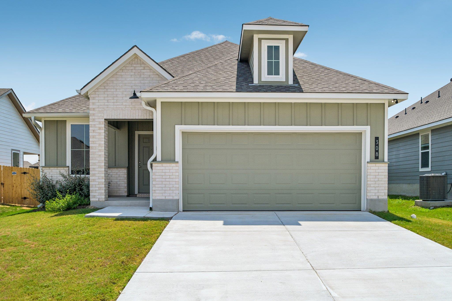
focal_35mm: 36
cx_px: 226
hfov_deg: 53.1
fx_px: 452
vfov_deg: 36.9
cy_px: 150
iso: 400
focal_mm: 24
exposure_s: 1/800
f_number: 8
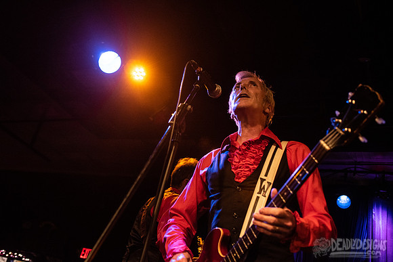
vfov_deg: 34.4
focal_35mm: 39
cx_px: 176
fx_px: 423
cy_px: 117
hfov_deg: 49.8
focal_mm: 35
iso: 2000
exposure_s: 1/125
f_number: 3.2
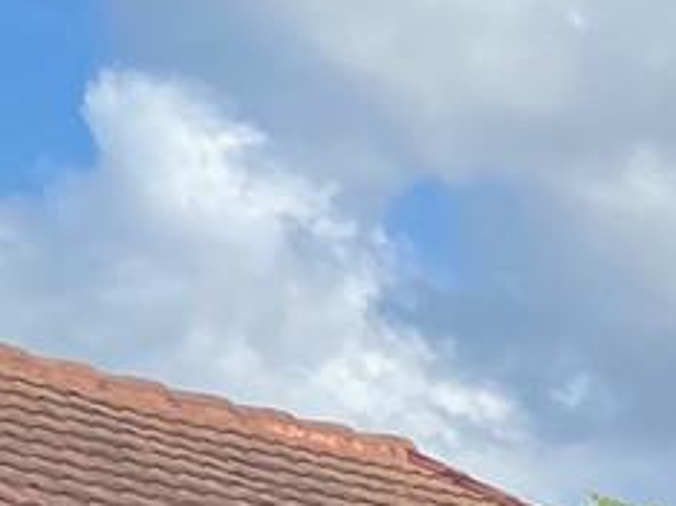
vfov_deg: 7.4
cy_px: 1469
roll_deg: +0.1
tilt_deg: -7.2
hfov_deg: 8.8
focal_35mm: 178
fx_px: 3473
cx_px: 2123
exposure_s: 1/762
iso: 32
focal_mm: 4.25
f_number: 1.8
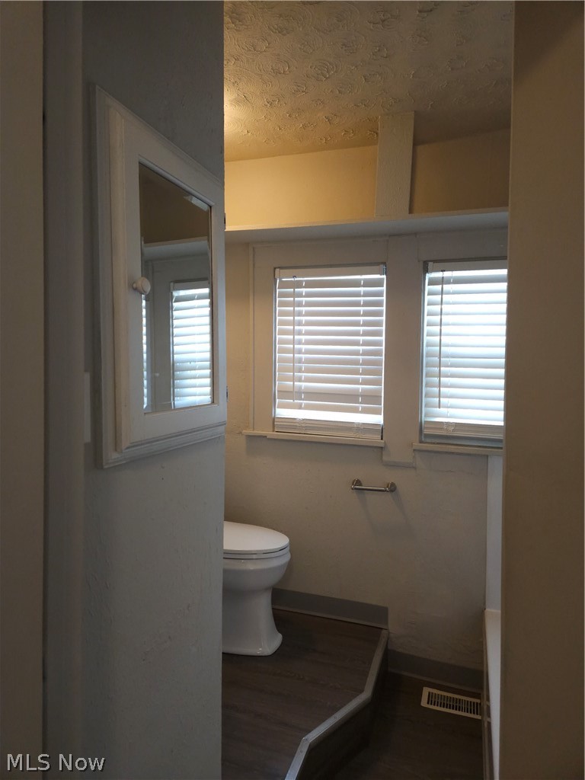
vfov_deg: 73.9
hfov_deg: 58.9
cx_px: 292
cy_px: 390
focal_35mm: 23
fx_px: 518
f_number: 1.8
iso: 320
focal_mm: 5.4
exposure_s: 1/60
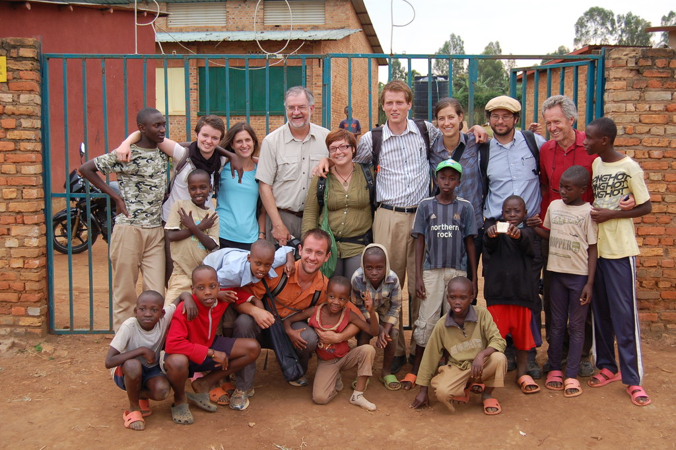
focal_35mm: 46
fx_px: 872
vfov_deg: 28.9
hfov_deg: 42.4
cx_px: 338
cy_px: 225
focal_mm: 31
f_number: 5.6
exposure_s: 1/125
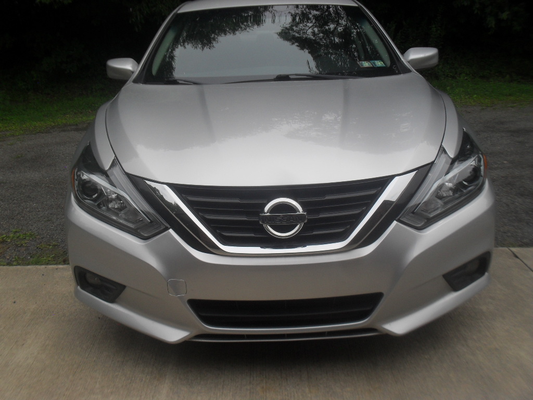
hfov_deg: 52.6
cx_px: 266
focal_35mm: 35
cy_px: 200
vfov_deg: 40.7
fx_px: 539
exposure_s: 1/180
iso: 100
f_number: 8.4
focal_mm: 6.3
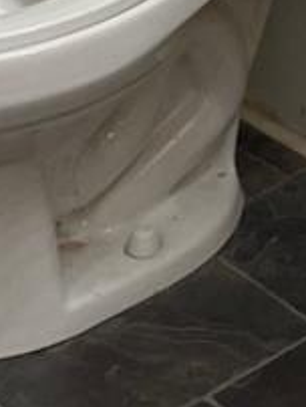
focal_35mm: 193
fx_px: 2270
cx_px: 480
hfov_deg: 7.6
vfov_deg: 9.1
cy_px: -594
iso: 80
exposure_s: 1/120
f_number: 1.6
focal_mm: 4.2
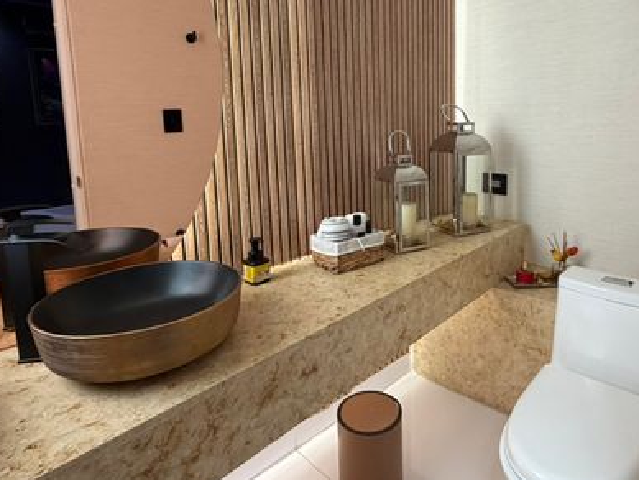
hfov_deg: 70.9
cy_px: 173
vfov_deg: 56.0
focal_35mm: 24
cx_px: 379
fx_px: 443
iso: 400
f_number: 2.2
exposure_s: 1/60
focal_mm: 2.22
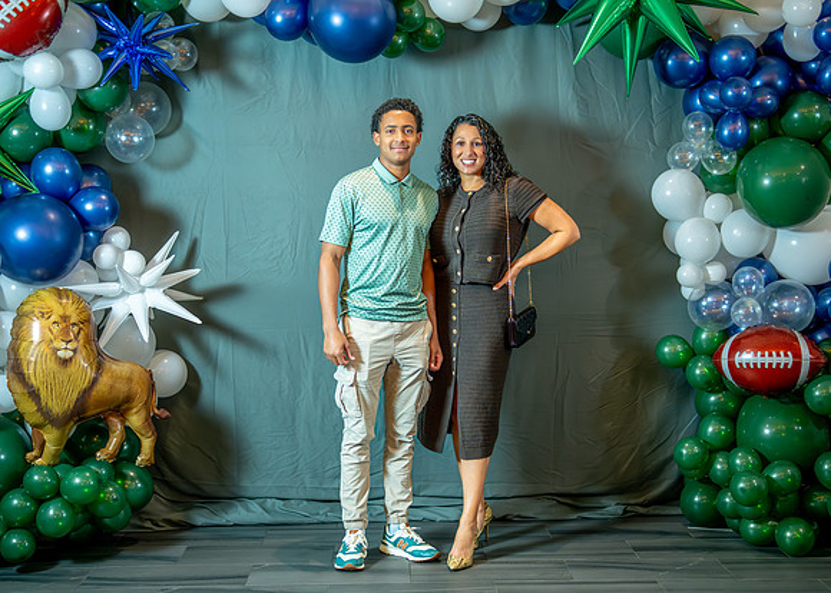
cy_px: 296
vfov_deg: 26.2
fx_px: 1273
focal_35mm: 54
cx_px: 449
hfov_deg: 36.1
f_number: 1.2
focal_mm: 50
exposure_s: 1/400
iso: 1600
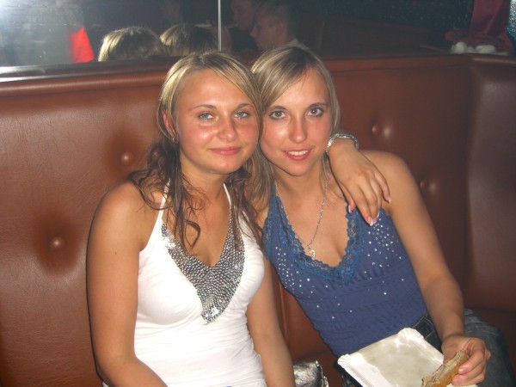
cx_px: 258
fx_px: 566
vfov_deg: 37.7
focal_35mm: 38
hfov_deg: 49.0
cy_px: 194
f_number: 2.8
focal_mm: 7.9
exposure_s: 1/60
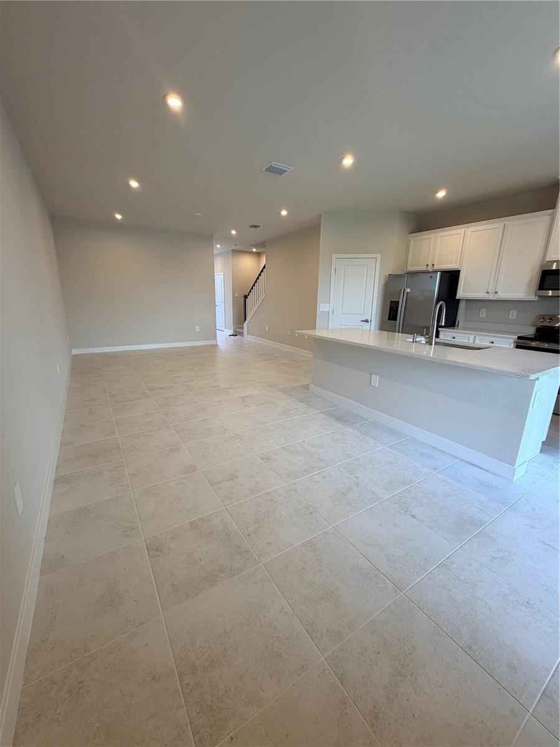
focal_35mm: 14
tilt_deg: -13.7
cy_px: 374
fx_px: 302
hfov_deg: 85.7
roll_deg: -1.3
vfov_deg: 102.1
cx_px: 280
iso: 125
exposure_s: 1/120
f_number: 2.2
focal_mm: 2.22
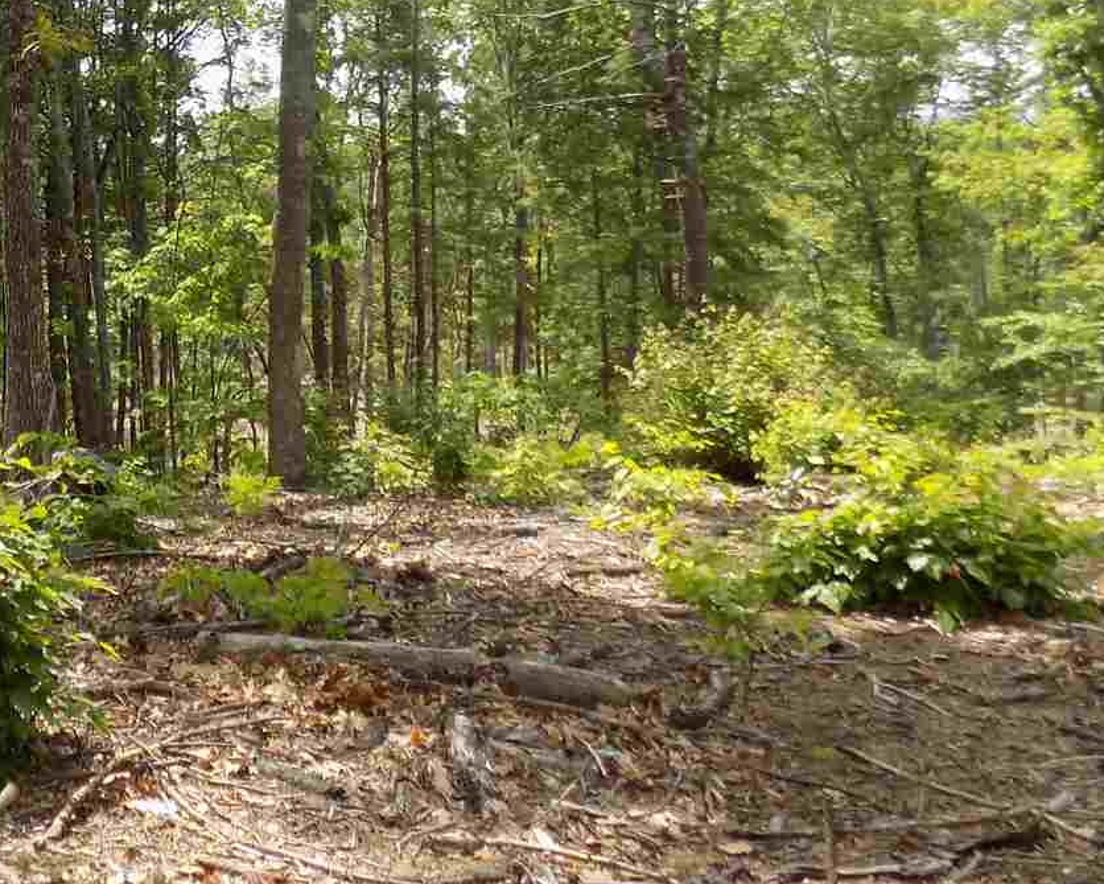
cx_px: -223
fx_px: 1797
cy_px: 219
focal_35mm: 55
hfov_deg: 29.4
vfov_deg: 27.2
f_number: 3.1
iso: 80
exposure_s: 1/400
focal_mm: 4
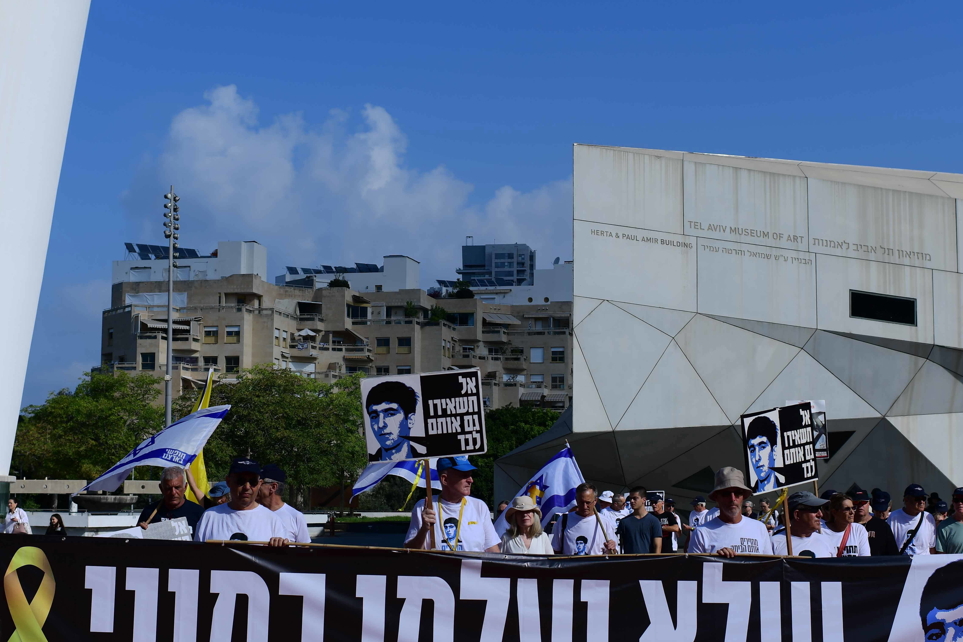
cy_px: 318
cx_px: 511
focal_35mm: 64
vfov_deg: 21.2
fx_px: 1712
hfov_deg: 31.4
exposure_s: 1/640
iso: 31
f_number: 5.6
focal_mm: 35
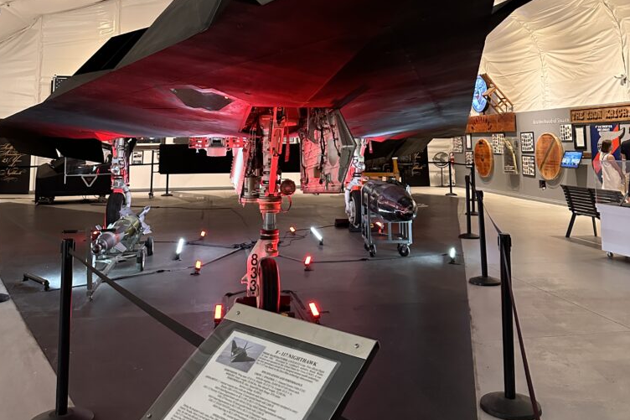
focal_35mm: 34
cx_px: 310
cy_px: 75
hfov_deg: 55.8
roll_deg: -0.3
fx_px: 595
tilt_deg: +7.3
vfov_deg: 37.3
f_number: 1.78
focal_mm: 6.86
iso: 800
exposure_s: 1/40
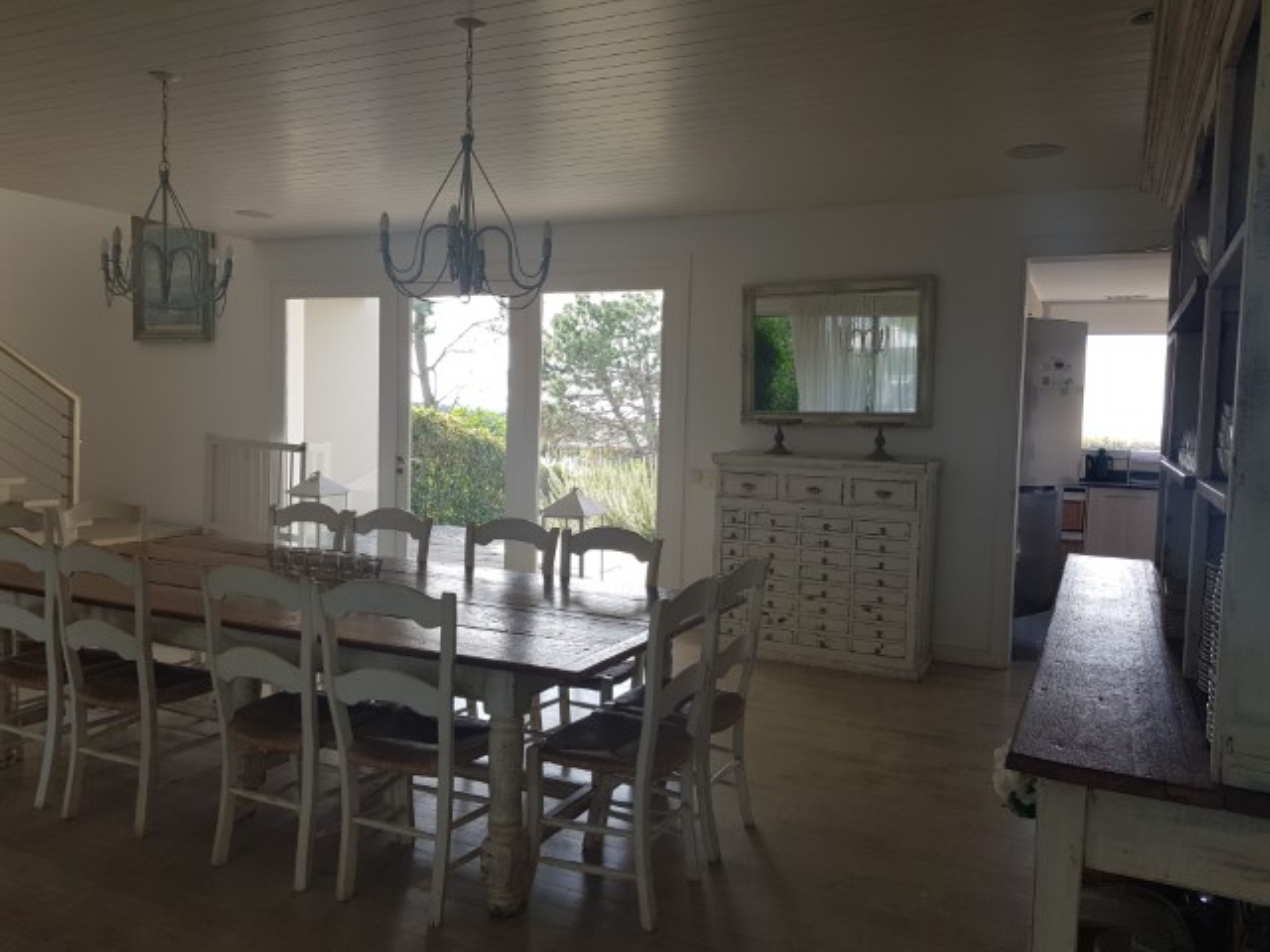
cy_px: 476
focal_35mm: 26
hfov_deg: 67.3
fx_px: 954
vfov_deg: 53.1
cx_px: 635
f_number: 1.7
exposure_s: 1/193
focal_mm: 4.2
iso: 40
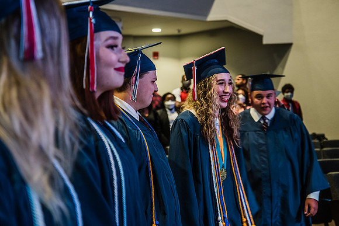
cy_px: 102
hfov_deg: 26.3
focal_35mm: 77
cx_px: 173
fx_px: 726
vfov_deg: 17.7
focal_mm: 70
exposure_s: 1/40
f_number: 4.5
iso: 800
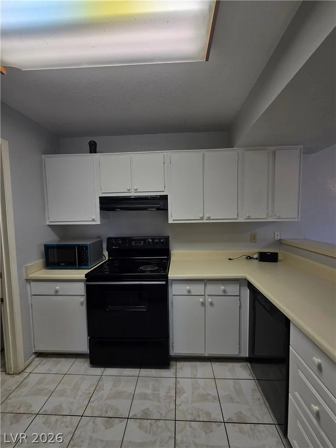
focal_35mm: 13
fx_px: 168
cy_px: 224
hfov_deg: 89.9
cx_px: 168
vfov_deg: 106.2
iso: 80
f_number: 2.2
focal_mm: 2.2
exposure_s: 1/120
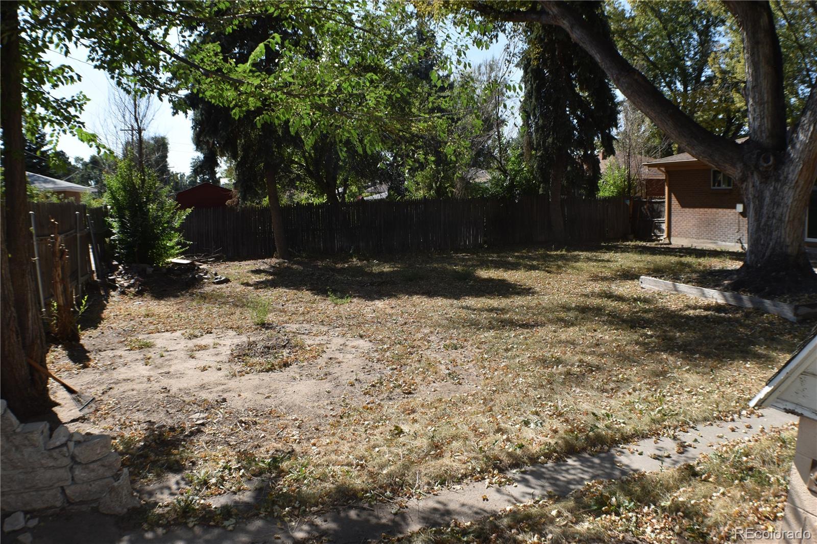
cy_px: 272
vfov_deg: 38.3
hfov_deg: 55.1
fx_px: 783
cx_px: 408
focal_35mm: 34
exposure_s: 1/200
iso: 100
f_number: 8
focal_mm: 23
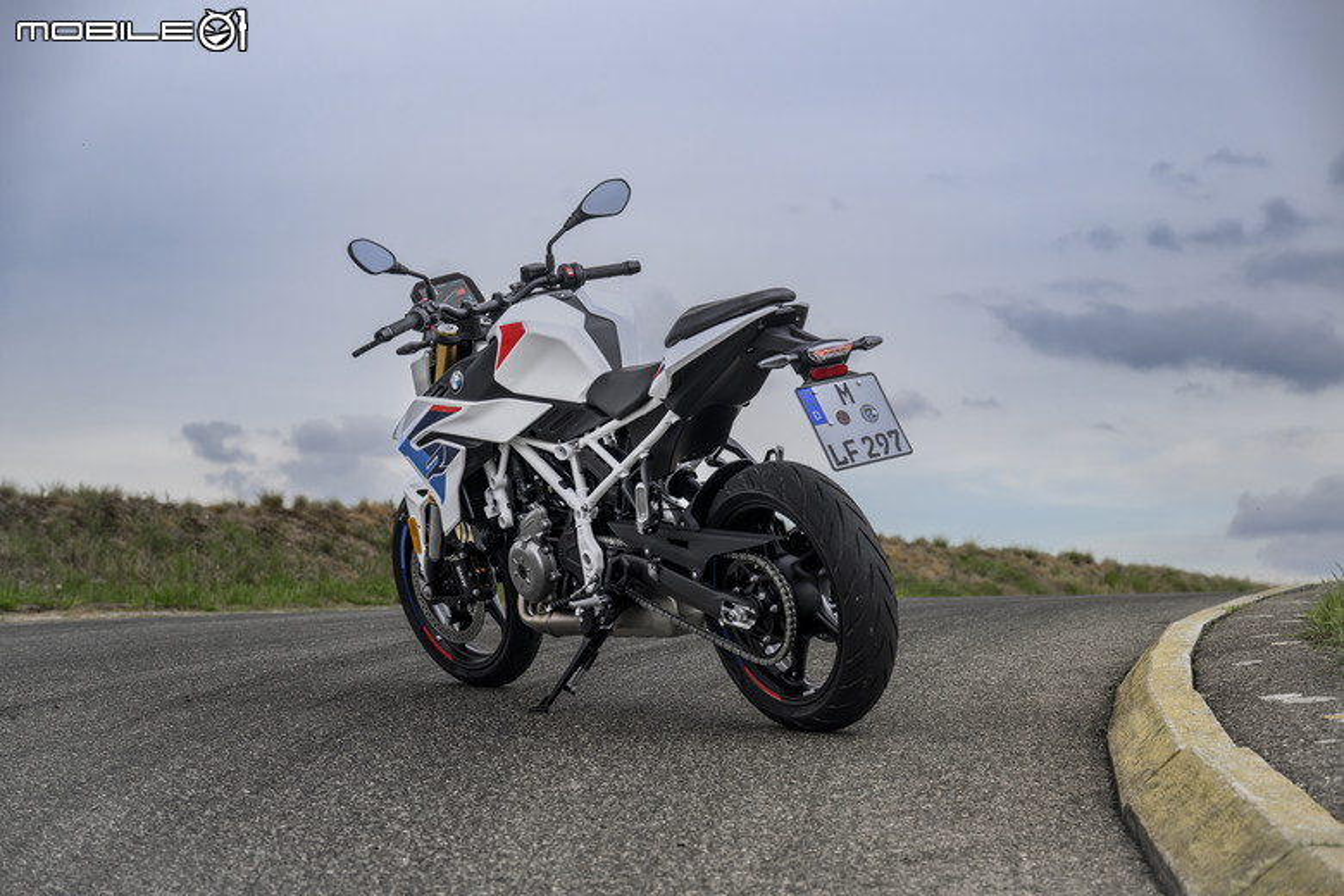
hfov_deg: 28.8
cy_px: 448
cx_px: 672
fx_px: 2613
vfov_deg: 19.5
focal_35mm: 70
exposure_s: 1/640
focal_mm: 70
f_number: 5.6
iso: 640
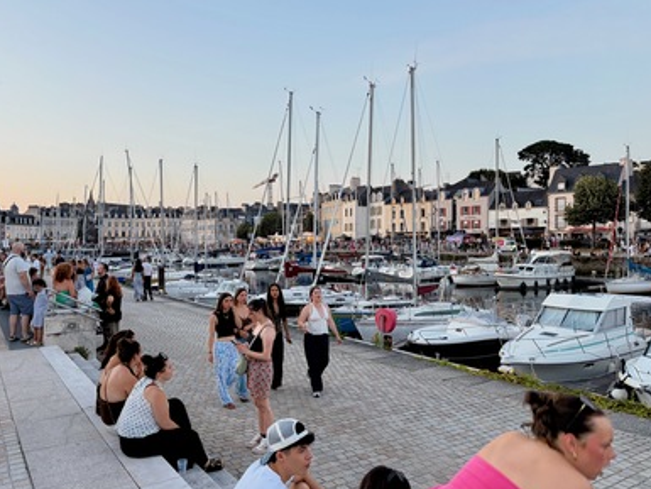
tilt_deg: -1.6
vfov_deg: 51.4
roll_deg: +3.1
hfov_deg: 65.3
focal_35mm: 27
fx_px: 508
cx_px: 318
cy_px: 247
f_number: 1.6
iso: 64
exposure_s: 1/122
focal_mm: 5.96
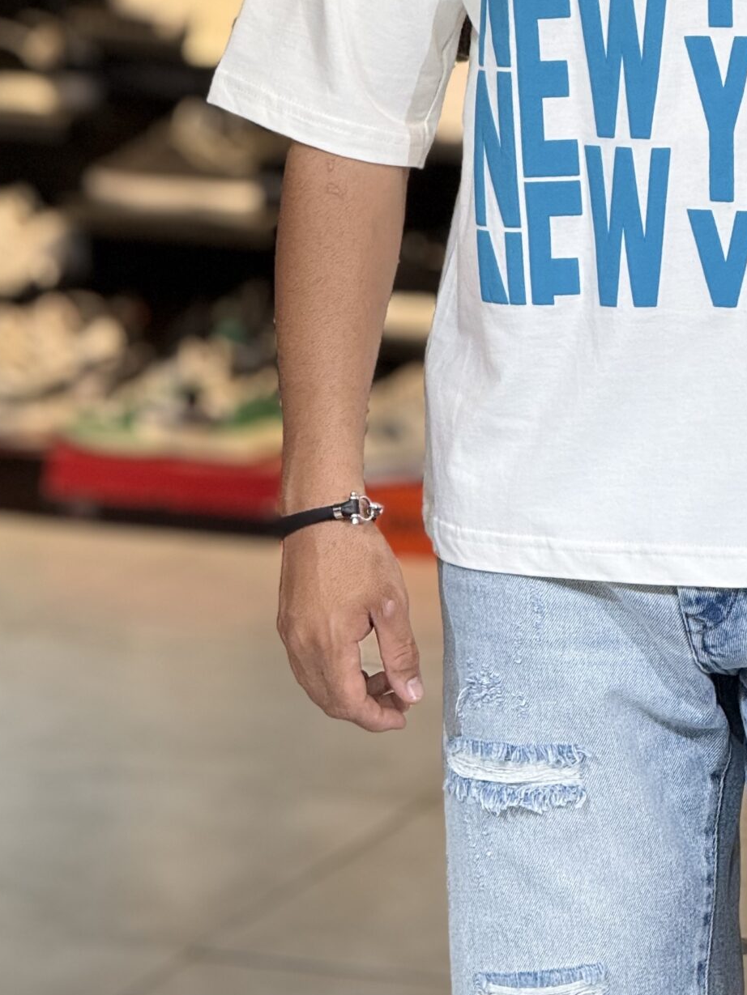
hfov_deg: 5.9
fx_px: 7192
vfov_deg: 7.9
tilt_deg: -6.4
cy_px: 36
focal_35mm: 250
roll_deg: -3.8
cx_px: 714
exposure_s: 1/100
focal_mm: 15.66
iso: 100
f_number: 2.8
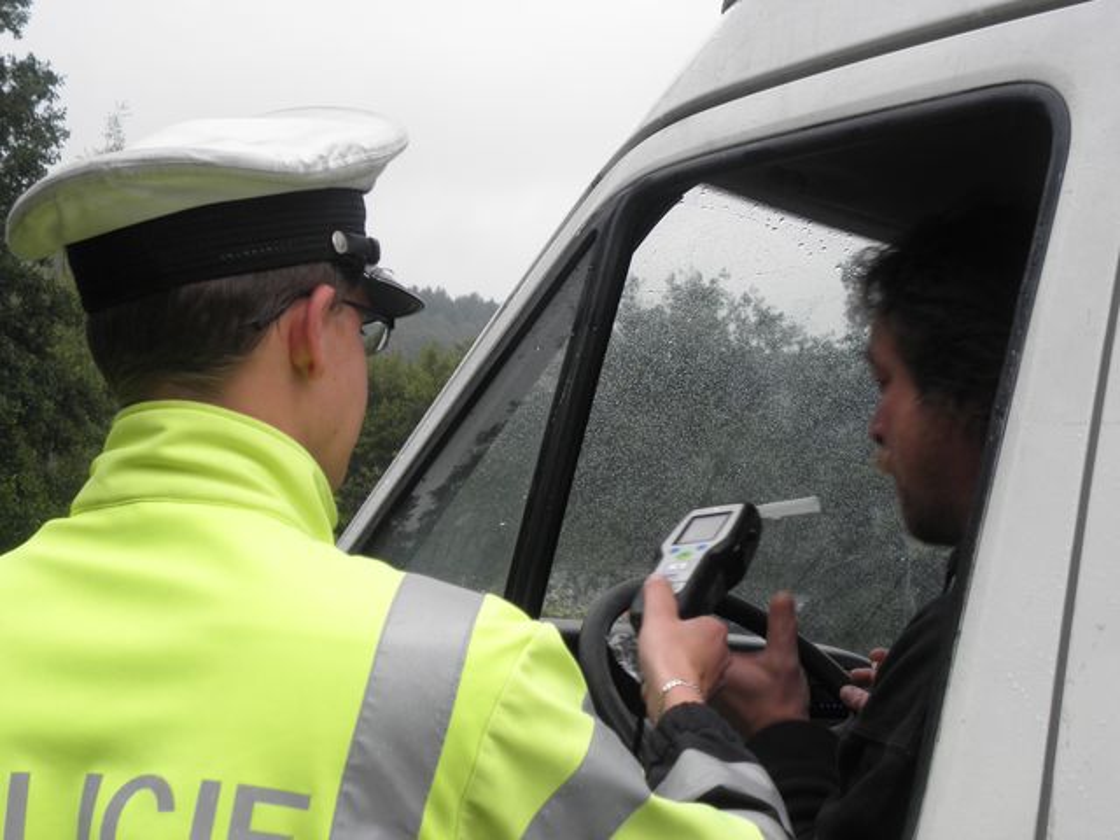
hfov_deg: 31.7
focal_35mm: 61
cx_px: 560
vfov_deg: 24.0
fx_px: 1974
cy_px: 420
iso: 100
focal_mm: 11.02
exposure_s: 1/60
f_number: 3.7
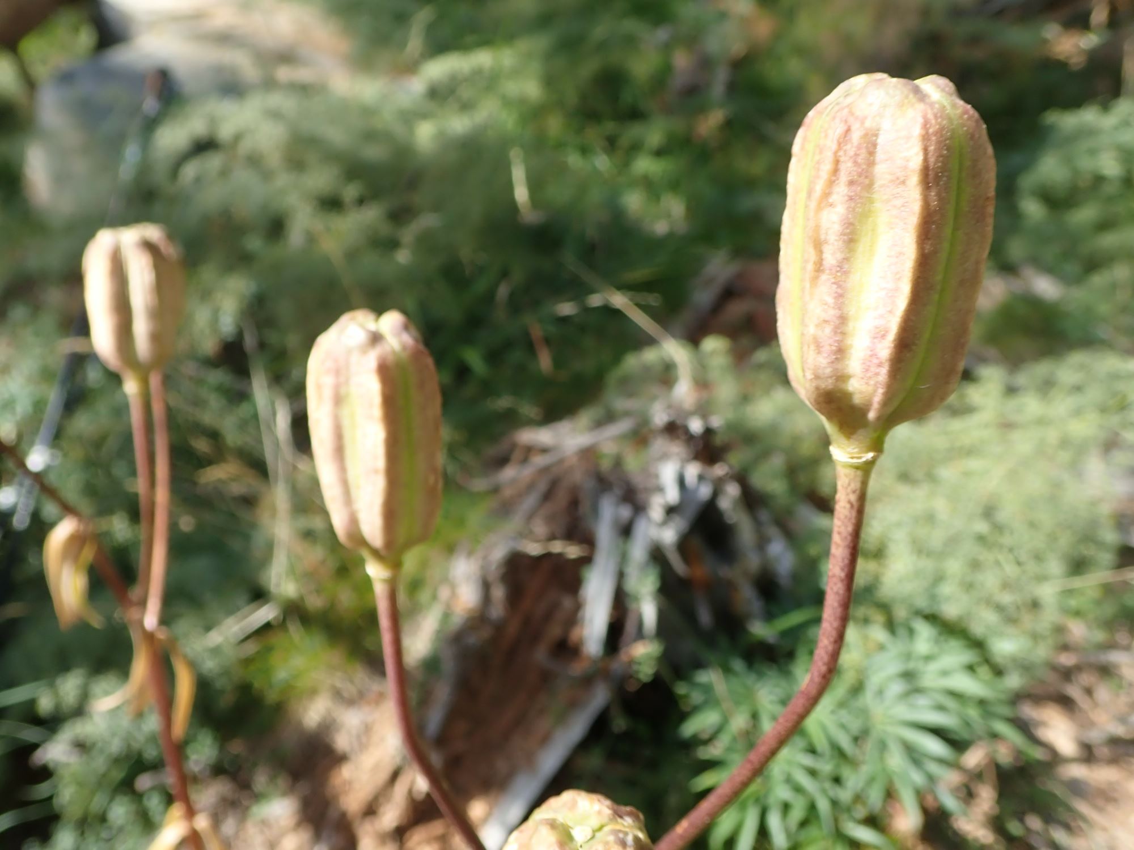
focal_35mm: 30
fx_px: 983
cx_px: 567
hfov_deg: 60.0
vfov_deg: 46.8
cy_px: 425
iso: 100
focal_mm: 5.5
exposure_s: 1/250
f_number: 3.2
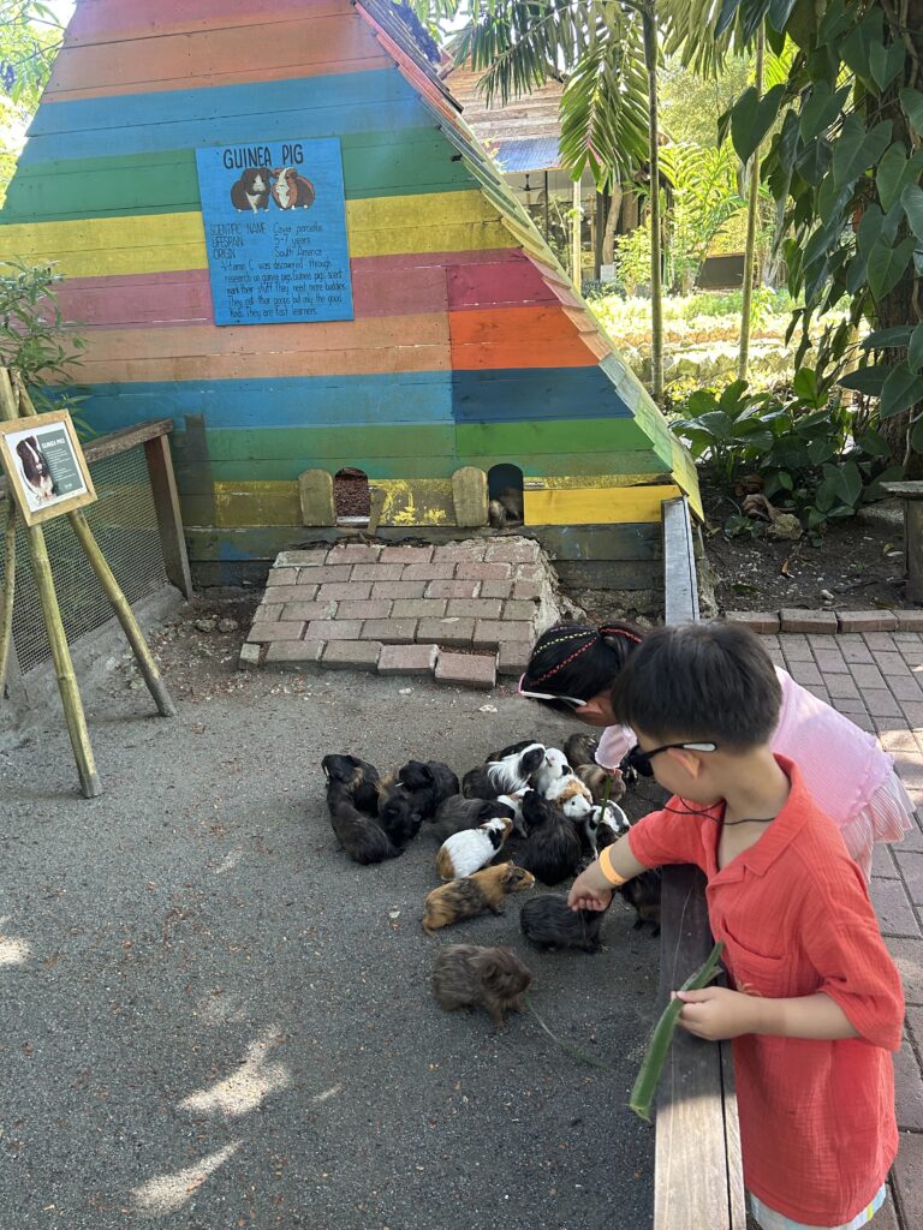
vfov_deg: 67.3
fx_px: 924
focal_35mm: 26
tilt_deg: -16.4
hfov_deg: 53.1
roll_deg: +3.1
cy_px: 615
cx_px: 462
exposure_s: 1/118
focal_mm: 5.7
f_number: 1.5
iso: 125
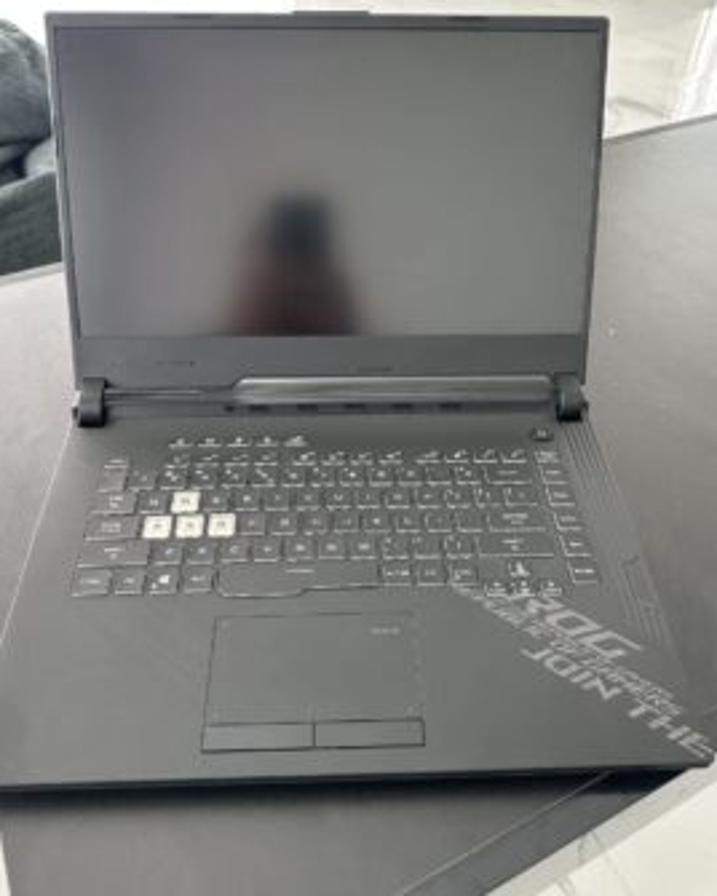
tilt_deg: -43.3
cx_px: 356
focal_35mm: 28
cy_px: 404
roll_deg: -1.3
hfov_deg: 51.5
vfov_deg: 62.1
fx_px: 743
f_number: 1.78
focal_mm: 6.86
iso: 125
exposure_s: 1/121
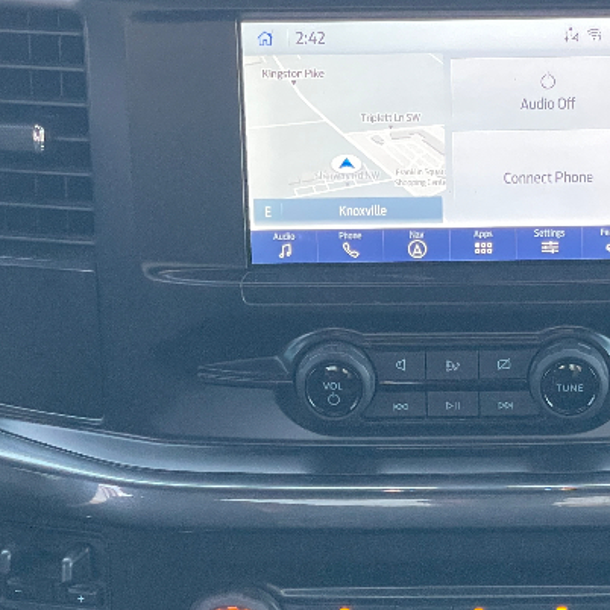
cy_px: 413
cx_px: 484
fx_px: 2333
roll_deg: +1.1
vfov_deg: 14.9
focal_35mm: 117
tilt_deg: -26.9
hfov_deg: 14.8
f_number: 2
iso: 250
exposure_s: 1/104
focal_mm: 6
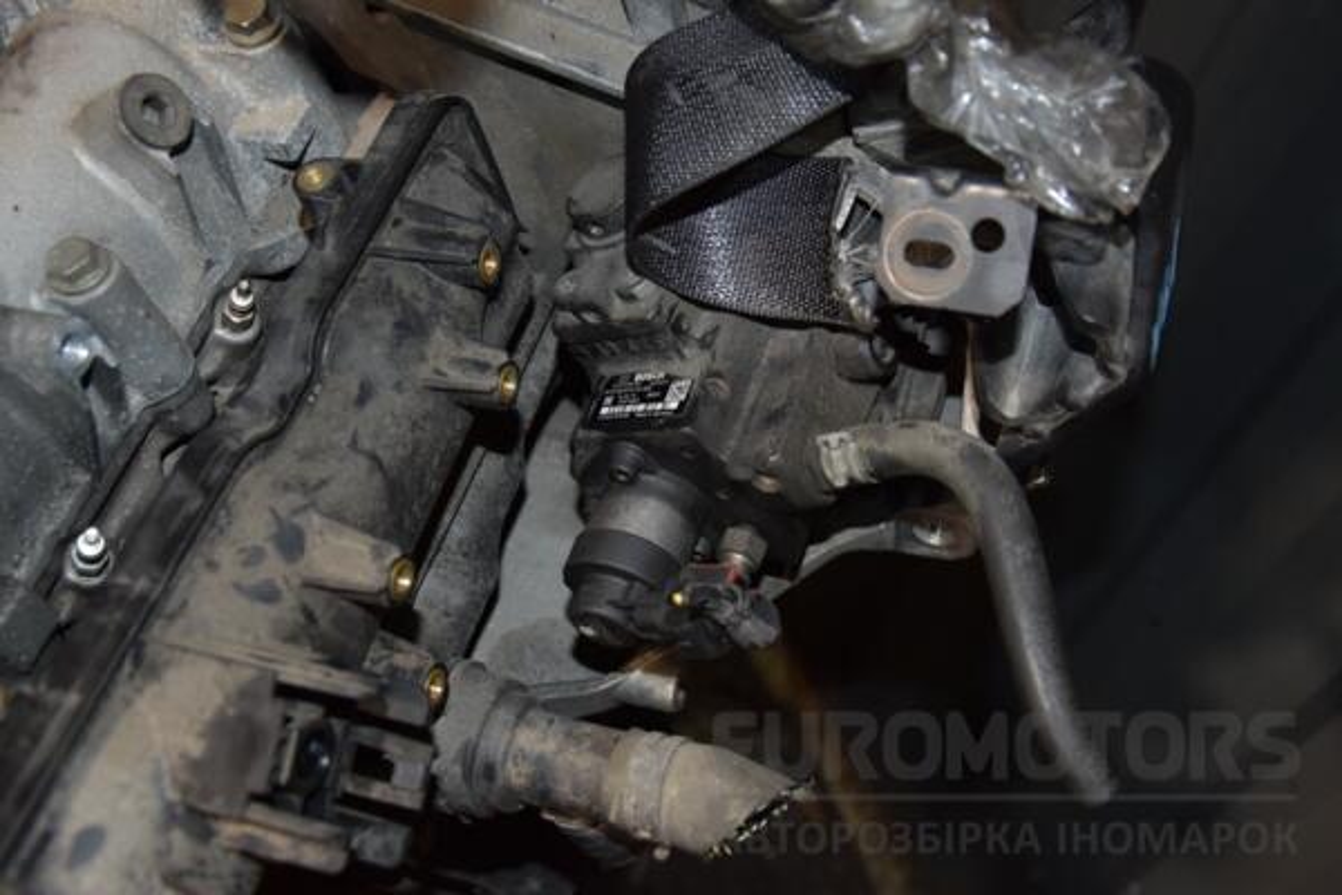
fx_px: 1789
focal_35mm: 48
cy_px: 448
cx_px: 671
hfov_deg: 41.1
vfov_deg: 28.1
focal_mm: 32
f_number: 5
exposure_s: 1/60
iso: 800
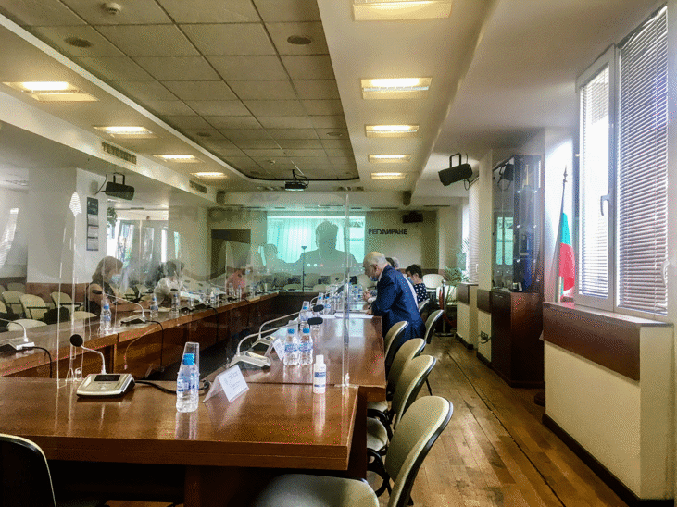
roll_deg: -0.5
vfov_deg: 48.2
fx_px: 567
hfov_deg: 61.7
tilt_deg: +2.5
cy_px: 254
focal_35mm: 29
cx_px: 338
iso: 50
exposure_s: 1/33
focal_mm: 4.15
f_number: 2.2
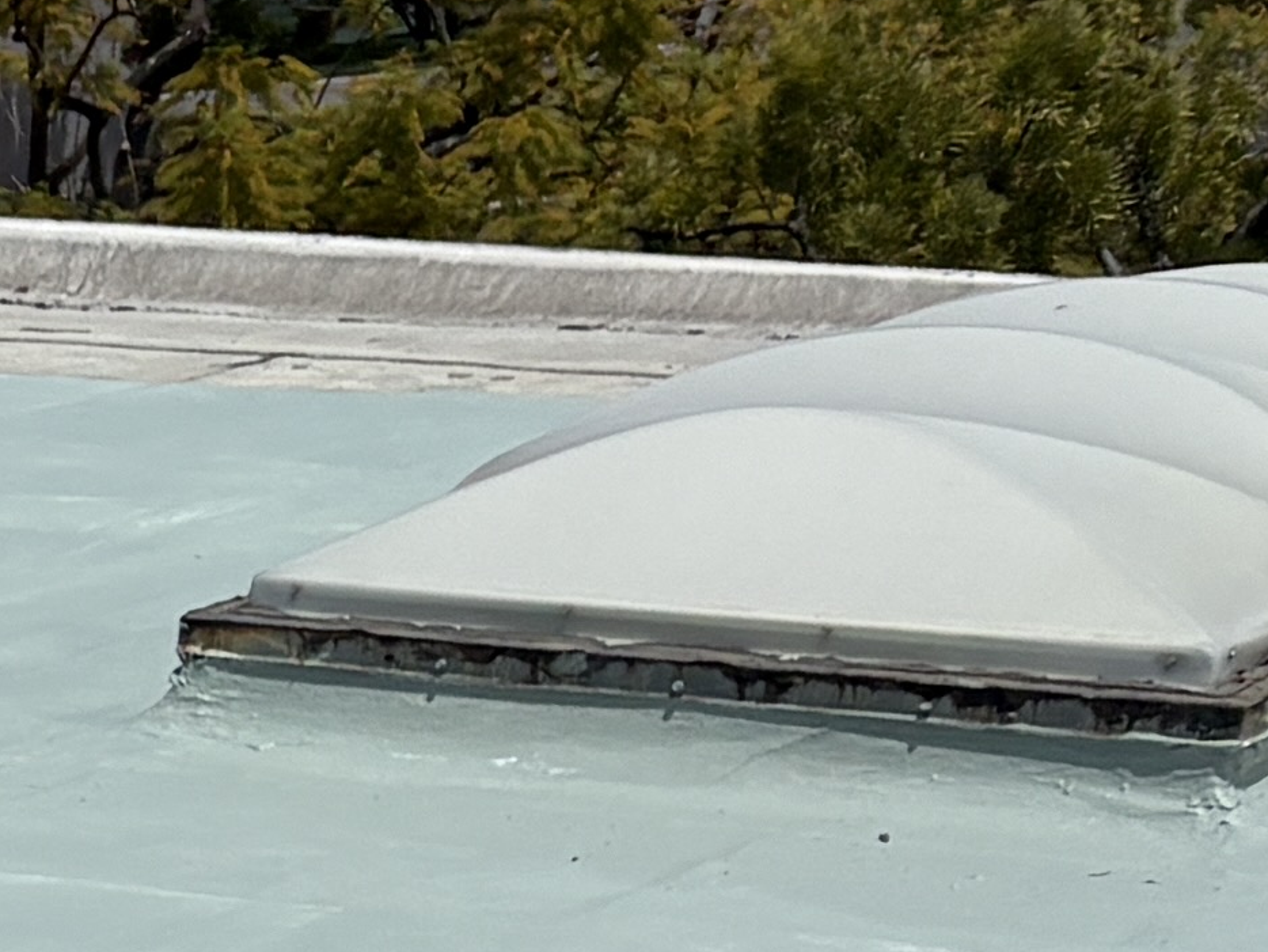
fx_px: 5826
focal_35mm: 159
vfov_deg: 9.1
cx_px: -2293
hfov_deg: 10.0
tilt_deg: -11.6
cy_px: 1324
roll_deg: -2.2
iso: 50
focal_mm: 5.96
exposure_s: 1/11905
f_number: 1.6
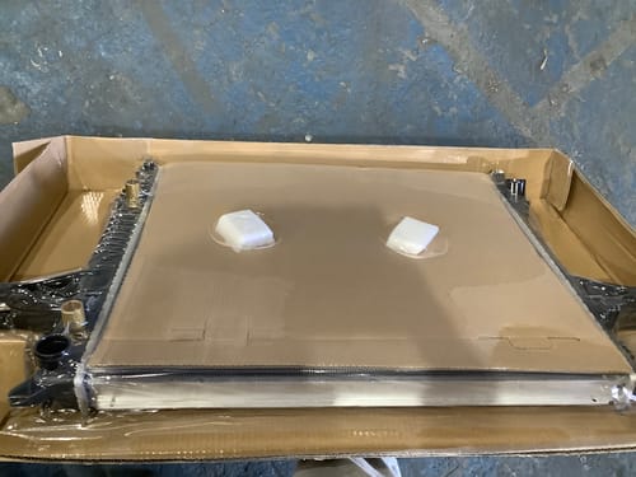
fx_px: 570
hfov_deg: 58.4
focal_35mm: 31
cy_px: 238
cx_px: 318
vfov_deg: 45.4
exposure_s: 1/50
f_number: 2.4
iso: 320
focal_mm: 3.3
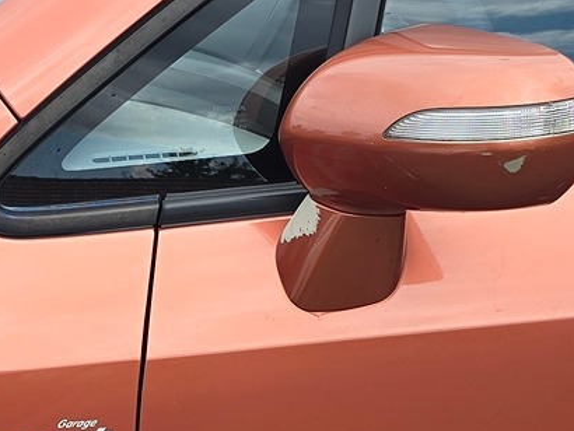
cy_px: 474
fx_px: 1875
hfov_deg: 17.2
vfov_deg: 12.9
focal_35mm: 113
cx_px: 62
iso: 12
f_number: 1.7
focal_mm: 6.3
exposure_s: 1/397
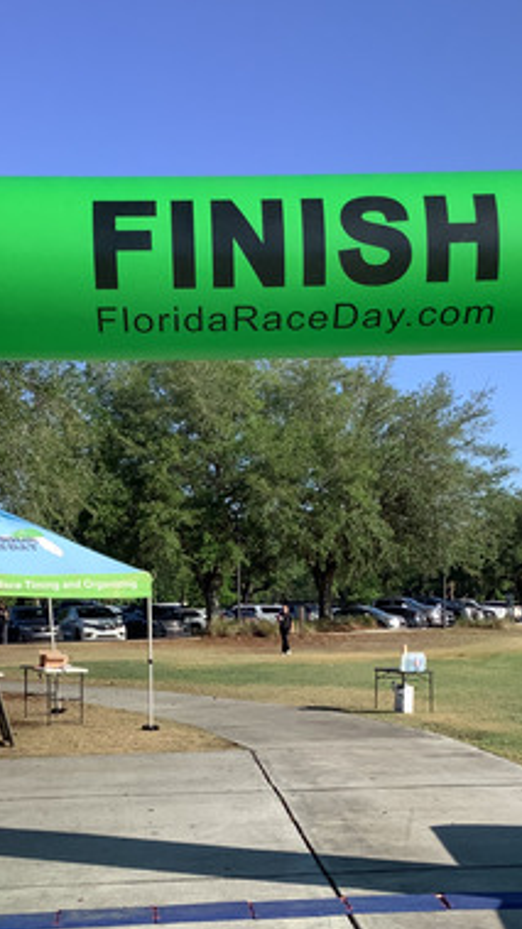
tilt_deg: -5.9
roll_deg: +2.5
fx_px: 1207
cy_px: 652
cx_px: 232
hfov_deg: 24.4
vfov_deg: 41.3
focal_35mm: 49
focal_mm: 3.3
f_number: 2.4
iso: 25
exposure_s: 1/1148
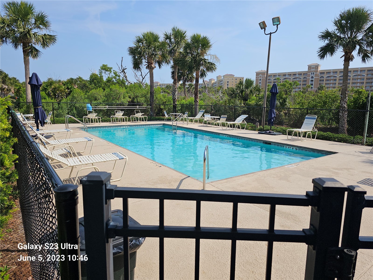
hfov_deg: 73.9
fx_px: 248
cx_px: 186
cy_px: 140
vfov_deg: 58.9
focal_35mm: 23
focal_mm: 6.3
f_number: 1.7
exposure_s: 1/1038
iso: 10
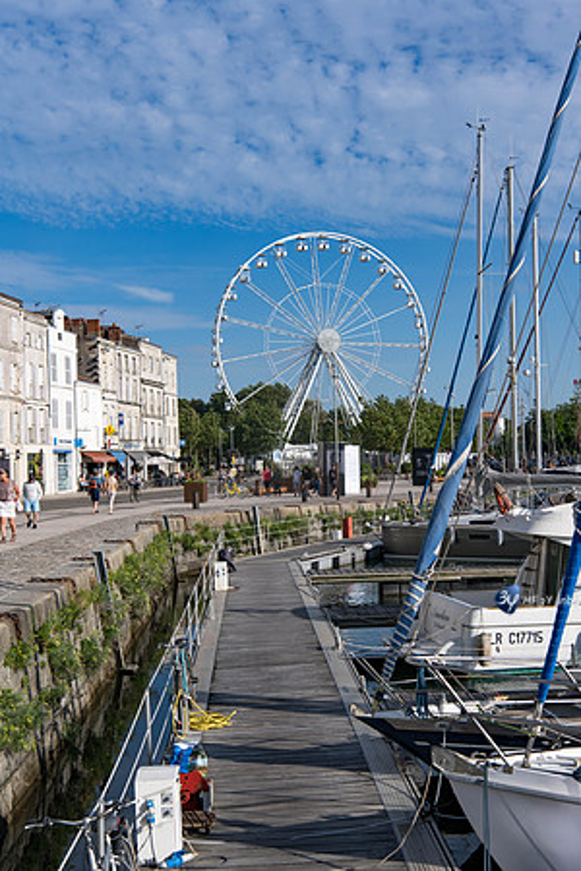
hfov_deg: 28.1
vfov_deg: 41.1
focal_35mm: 48
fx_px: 1162
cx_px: 290
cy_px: 436
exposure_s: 1/500
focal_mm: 48
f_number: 9
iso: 64
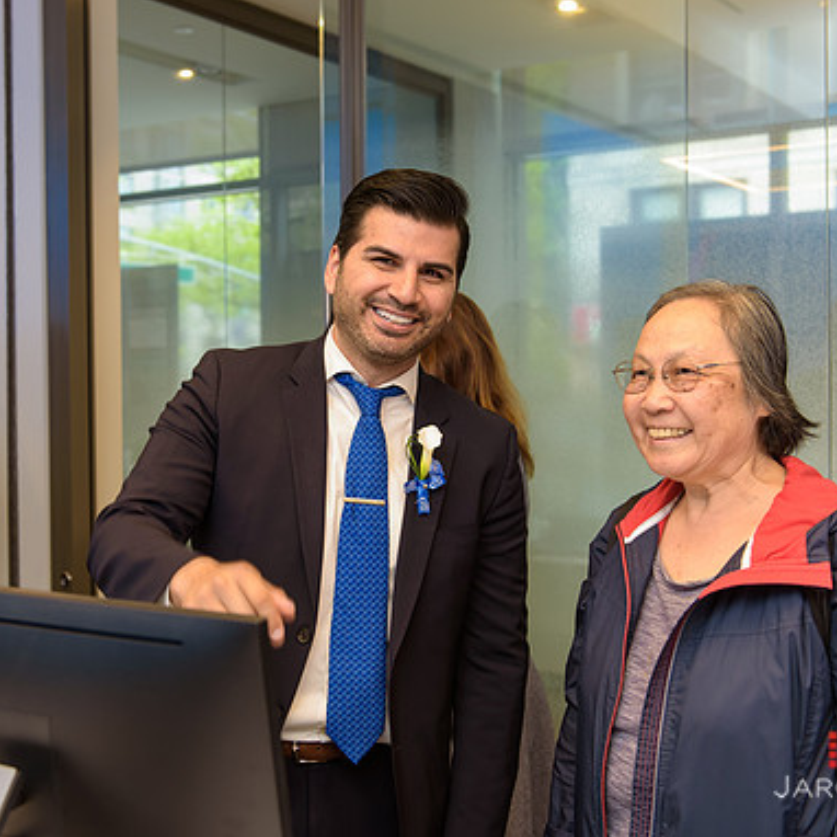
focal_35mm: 49
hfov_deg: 34.6
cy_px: 422
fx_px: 1340
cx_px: 348
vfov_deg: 34.7
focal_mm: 38
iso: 640
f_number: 3.2
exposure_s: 1/125
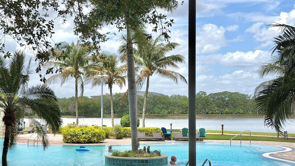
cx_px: 121
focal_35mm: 62
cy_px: 96
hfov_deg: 33.8
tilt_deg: +2.4
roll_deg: +0.5
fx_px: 485
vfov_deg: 19.4
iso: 64
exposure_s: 1/6024
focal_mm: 6.76
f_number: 1.78
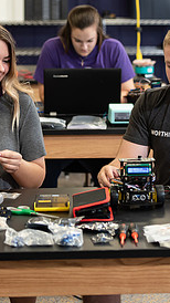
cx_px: 74
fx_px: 1243
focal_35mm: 155
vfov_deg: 13.9
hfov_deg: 7.8
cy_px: 116
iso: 800
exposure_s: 1/200
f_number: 3.5
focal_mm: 70
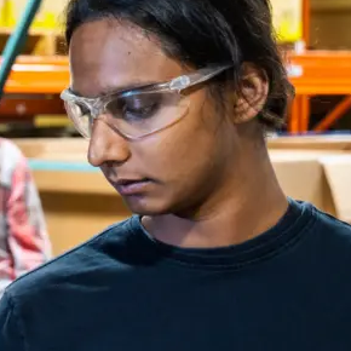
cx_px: -42
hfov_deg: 10.5
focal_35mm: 165
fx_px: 1893
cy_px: 232
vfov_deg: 10.6
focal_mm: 55
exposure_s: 1/13
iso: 1250
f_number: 7.1
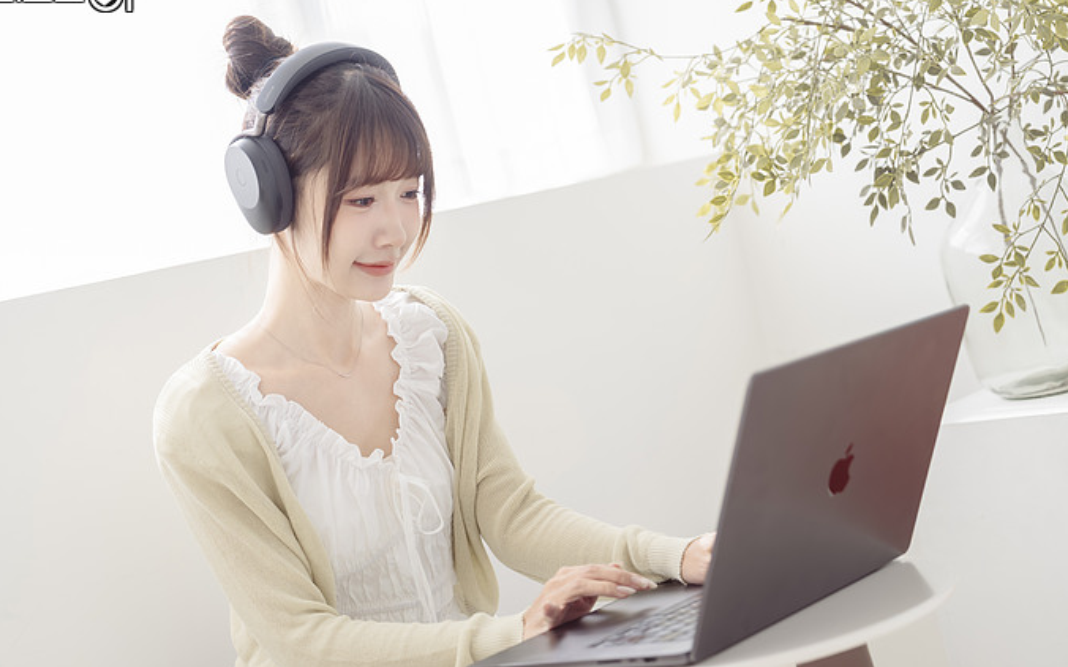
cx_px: 523
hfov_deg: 34.0
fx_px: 1746
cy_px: 376
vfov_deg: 21.6
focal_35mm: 60
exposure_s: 1/200
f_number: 2.8
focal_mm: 51
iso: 100
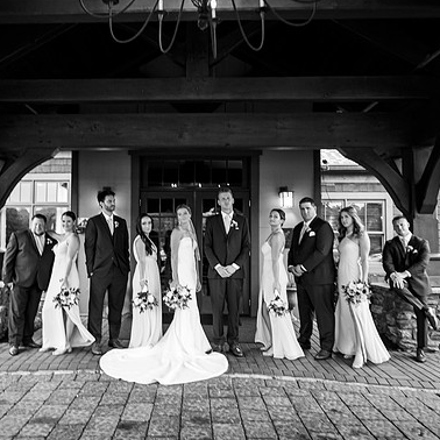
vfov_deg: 48.5
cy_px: 221
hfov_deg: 48.2
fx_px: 489
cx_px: 177
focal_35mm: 34
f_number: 4
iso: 1000
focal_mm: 25.5
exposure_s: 1/125
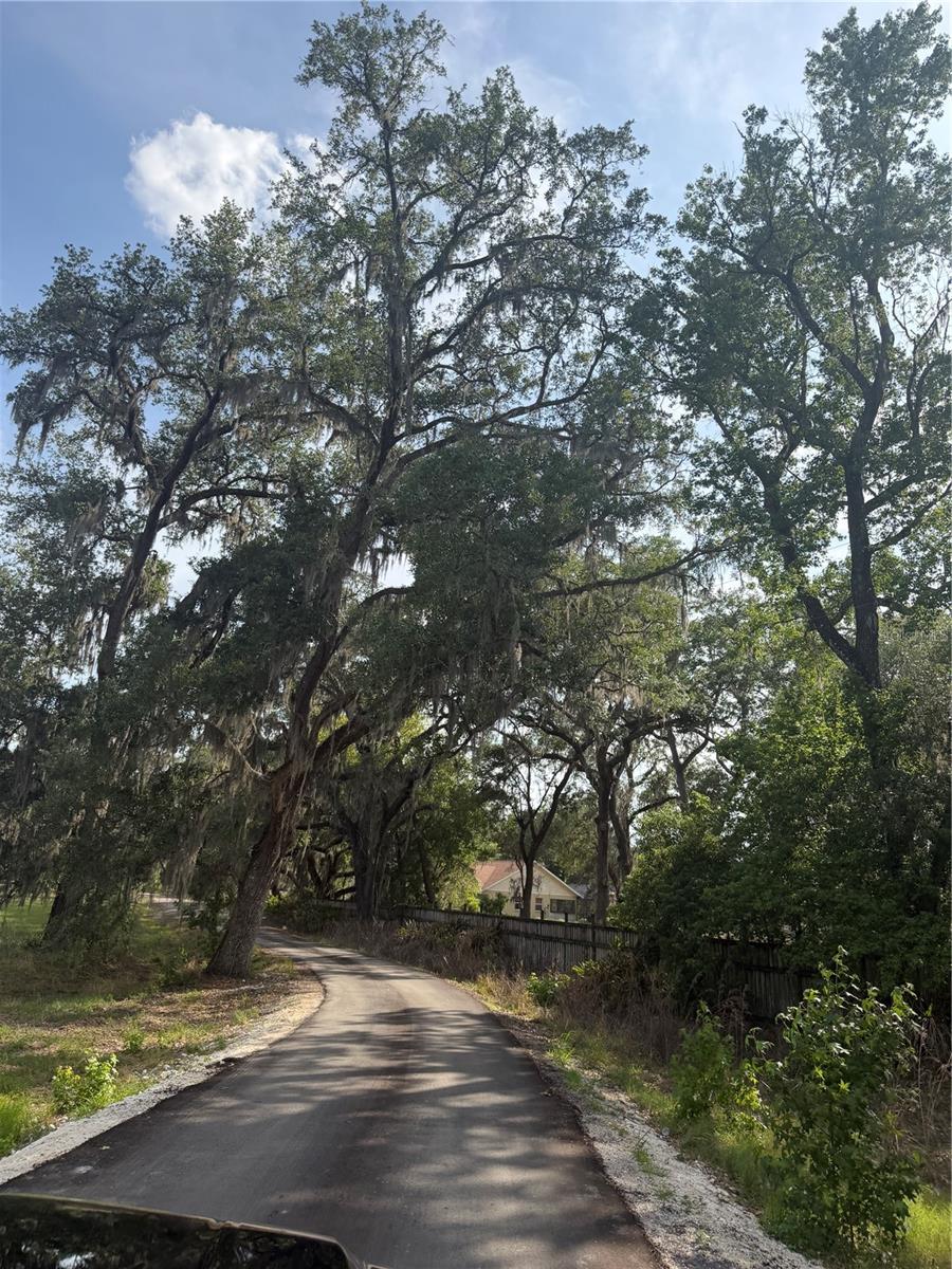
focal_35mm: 24
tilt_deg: +19.5
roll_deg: -3.7
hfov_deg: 56.8
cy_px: 634
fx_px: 880
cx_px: 476
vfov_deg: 71.6
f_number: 1.78
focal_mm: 6.76
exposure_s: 1/4167
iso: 100
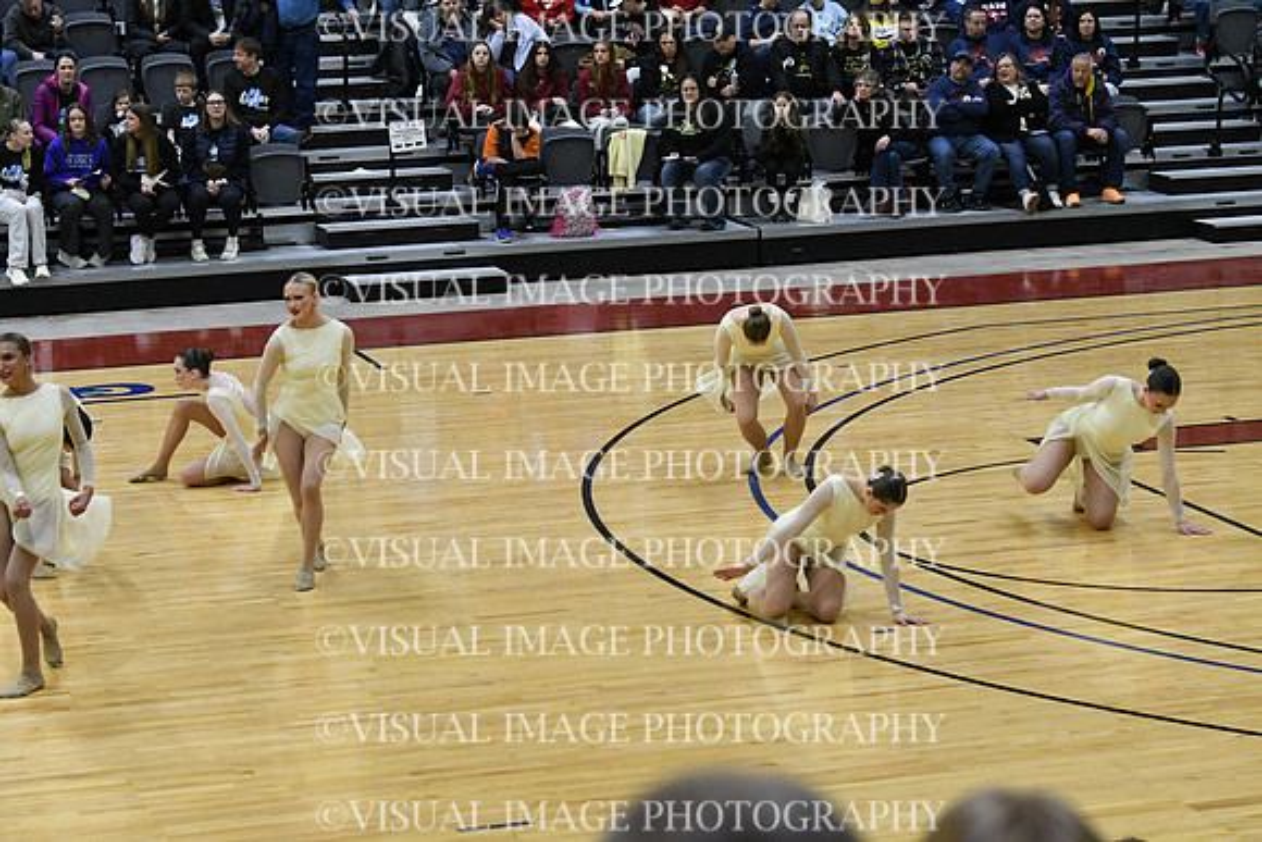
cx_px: 631
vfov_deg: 13.0
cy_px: 421
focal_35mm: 105
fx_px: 3682
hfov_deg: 19.5
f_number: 4
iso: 5000
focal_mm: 70
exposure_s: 1/500
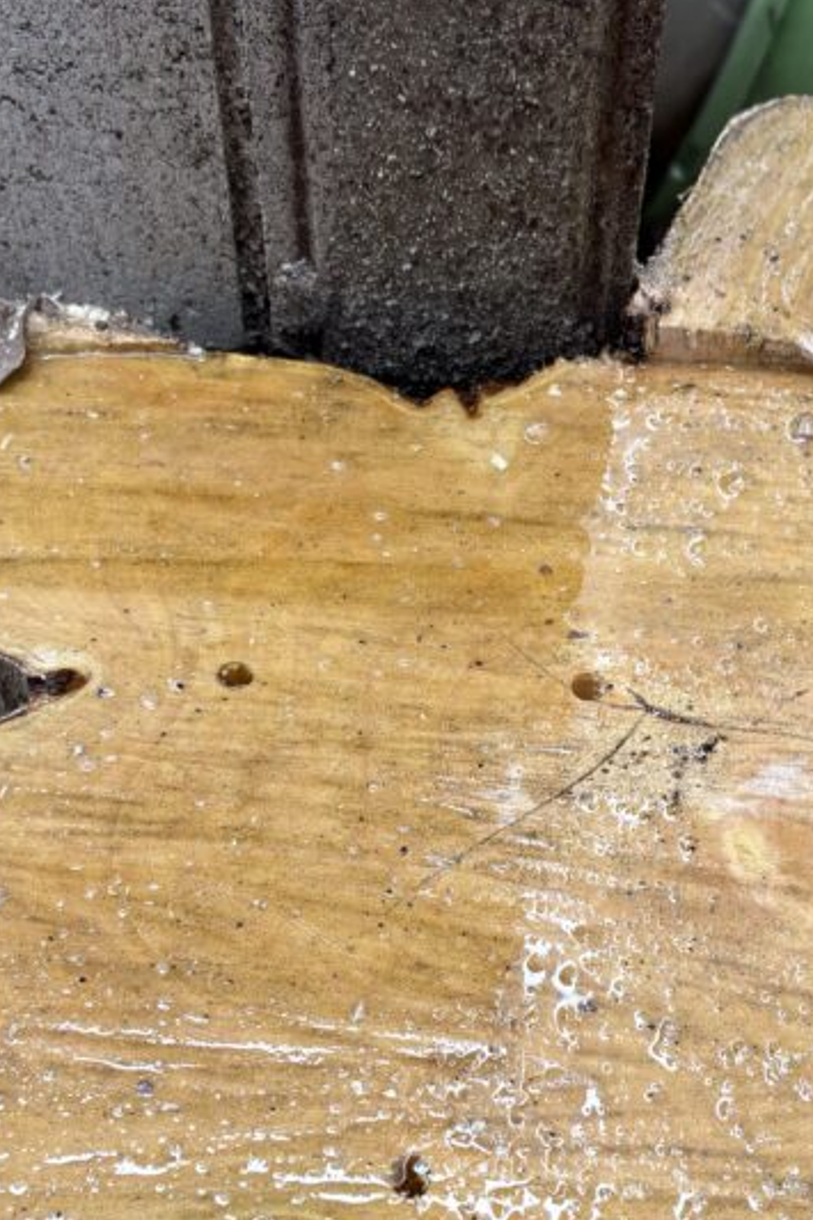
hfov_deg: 26.0
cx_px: 451
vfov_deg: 37.9
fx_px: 1763
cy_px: 790
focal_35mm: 52
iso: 40
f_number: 1.6
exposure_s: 1/122
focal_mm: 5.96
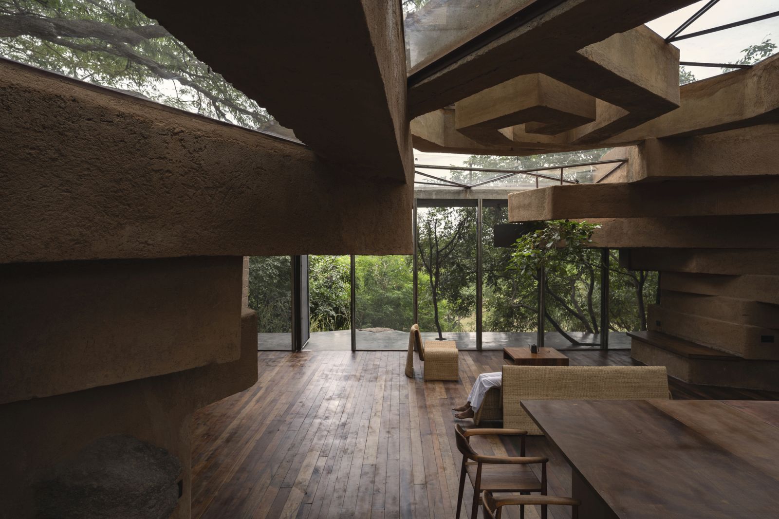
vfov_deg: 55.1
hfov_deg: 76.1
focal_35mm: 23
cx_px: 390
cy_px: 260
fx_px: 498
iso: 320
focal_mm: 23
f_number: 8
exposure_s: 1/8
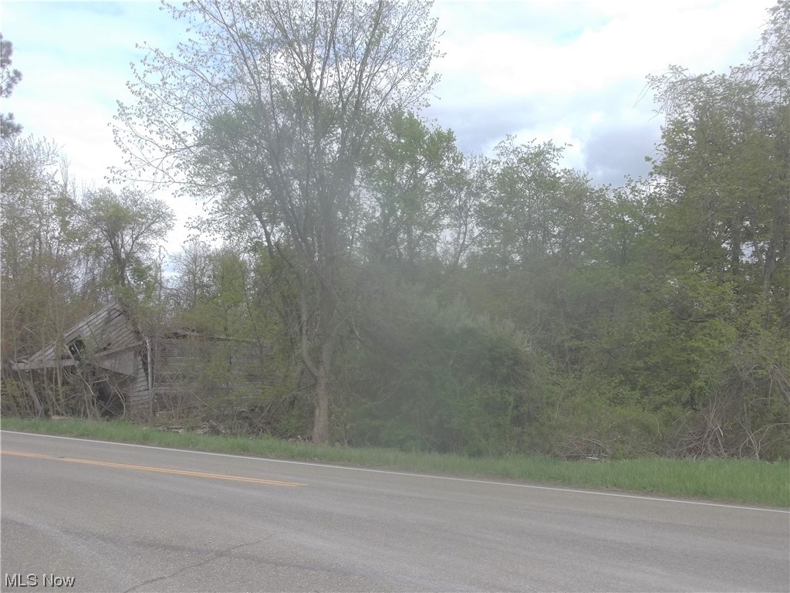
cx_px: 395
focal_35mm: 33
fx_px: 753
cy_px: 296
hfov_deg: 55.4
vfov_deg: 42.9
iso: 80
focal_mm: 5.9
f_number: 8
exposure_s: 1/100
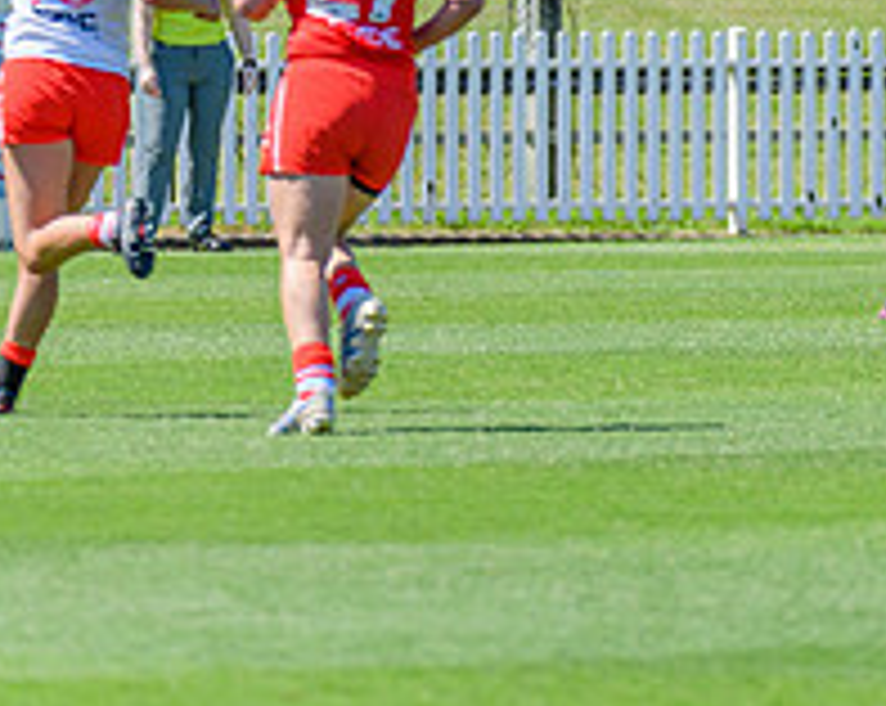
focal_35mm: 925
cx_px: 1223
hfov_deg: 2.1
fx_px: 24220
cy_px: 79
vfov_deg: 1.7
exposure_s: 1/2000
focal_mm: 320
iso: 800
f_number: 7.1
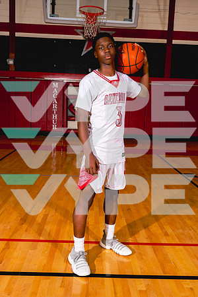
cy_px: 148
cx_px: 99
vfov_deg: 51.9
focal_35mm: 37
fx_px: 305
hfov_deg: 35.9
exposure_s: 1/250
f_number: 8
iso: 800
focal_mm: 37
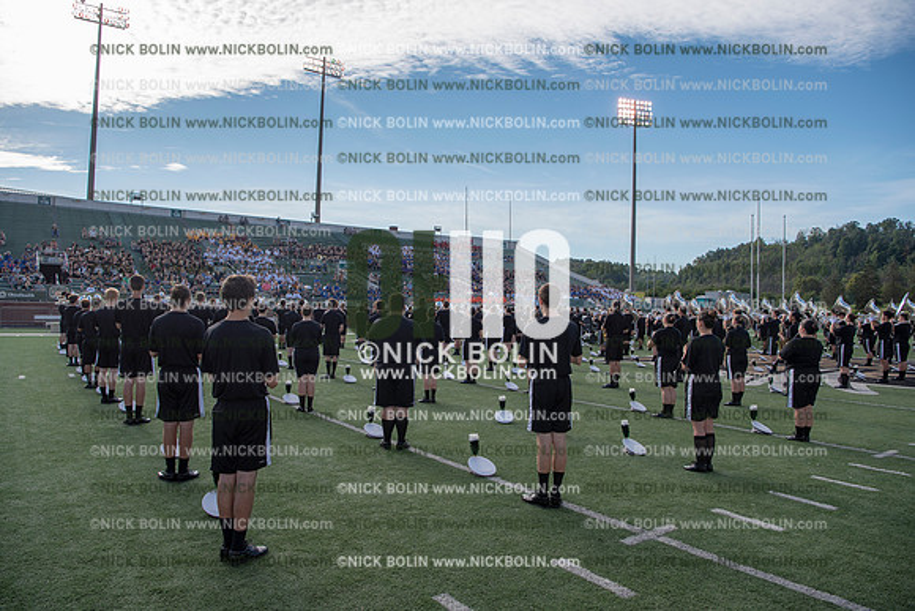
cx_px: 458
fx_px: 610
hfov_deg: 73.7
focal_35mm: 24
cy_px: 306
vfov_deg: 53.2
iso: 100
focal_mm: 24
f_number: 5.6
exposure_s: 1/640
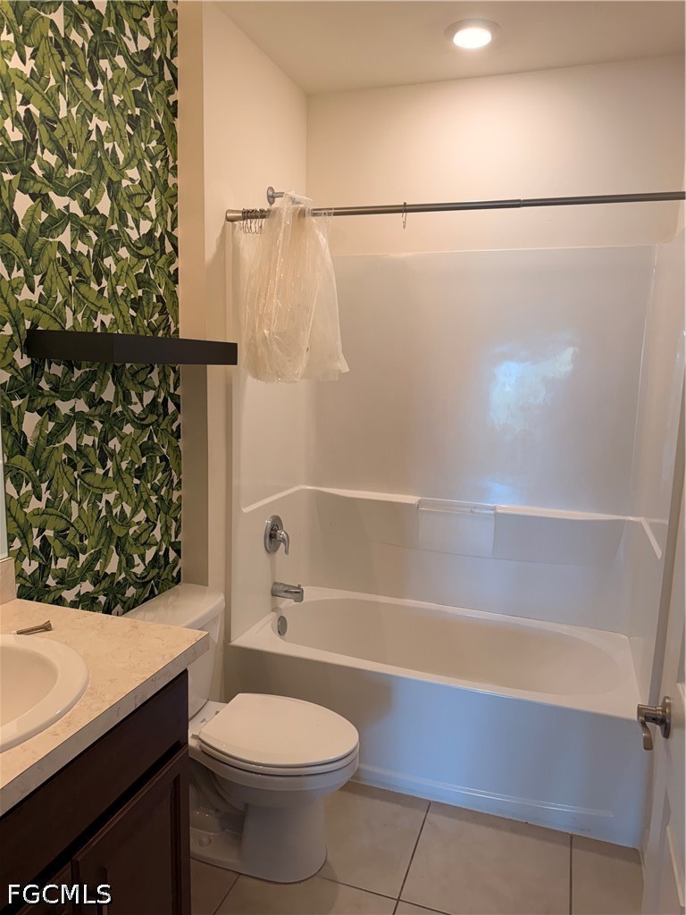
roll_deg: -1.2
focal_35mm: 24
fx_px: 634
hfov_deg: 56.8
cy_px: 458
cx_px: 343
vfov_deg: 71.6
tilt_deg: -9.5
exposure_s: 1/120
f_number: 1.78
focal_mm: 6.76
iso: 160
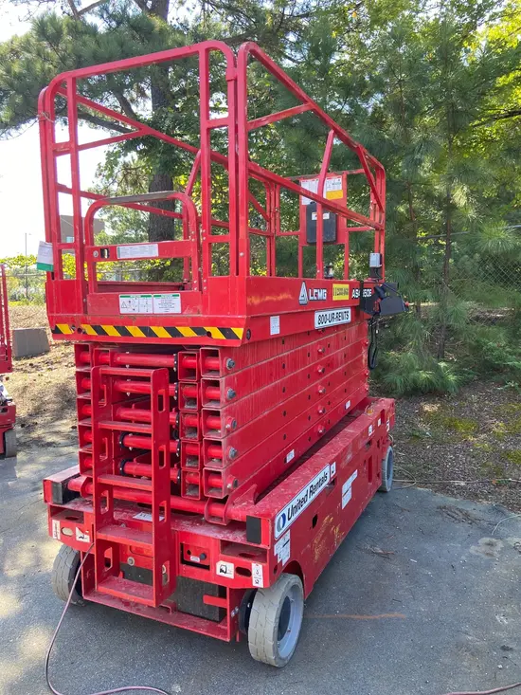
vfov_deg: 67.3
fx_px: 522
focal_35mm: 26
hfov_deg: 53.1
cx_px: 260
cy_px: 348
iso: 32
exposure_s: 1/128
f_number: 1.8
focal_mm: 4.25
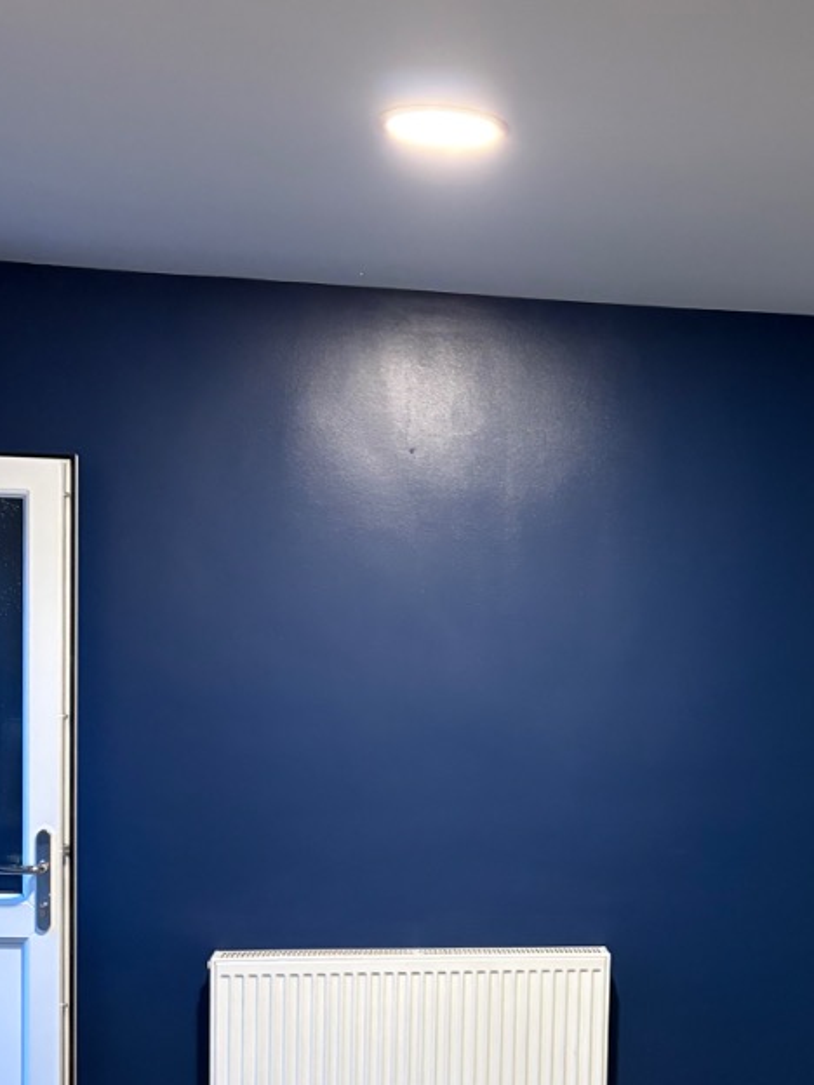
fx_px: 1568
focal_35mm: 50
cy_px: 765
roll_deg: -1.8
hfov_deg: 28.3
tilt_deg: -4.4
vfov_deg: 37.6
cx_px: 678
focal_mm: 5.96
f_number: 1.6
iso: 320
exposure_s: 1/50
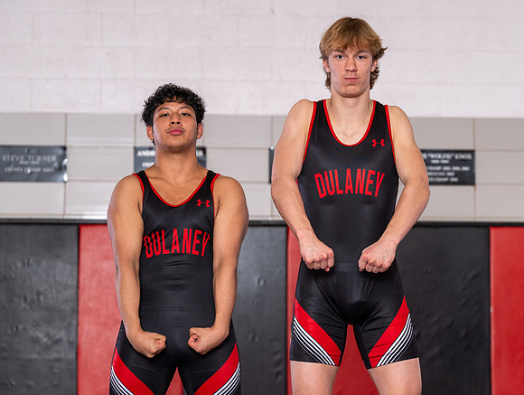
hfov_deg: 16.5
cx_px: 349
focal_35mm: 119
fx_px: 1808
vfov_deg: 12.5
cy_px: 200
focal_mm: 85
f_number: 3.2
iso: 125
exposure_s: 1/160
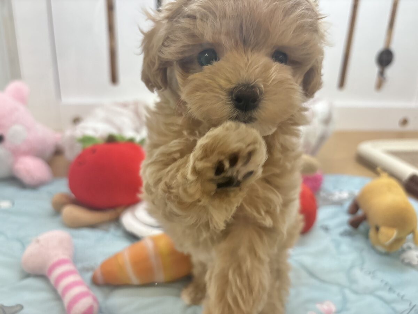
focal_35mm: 26
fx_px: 314
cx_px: 209
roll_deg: -3.2
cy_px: 157
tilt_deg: -19.9
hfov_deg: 67.3
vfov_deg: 53.1
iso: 80
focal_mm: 5.96
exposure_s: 1/100
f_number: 1.6
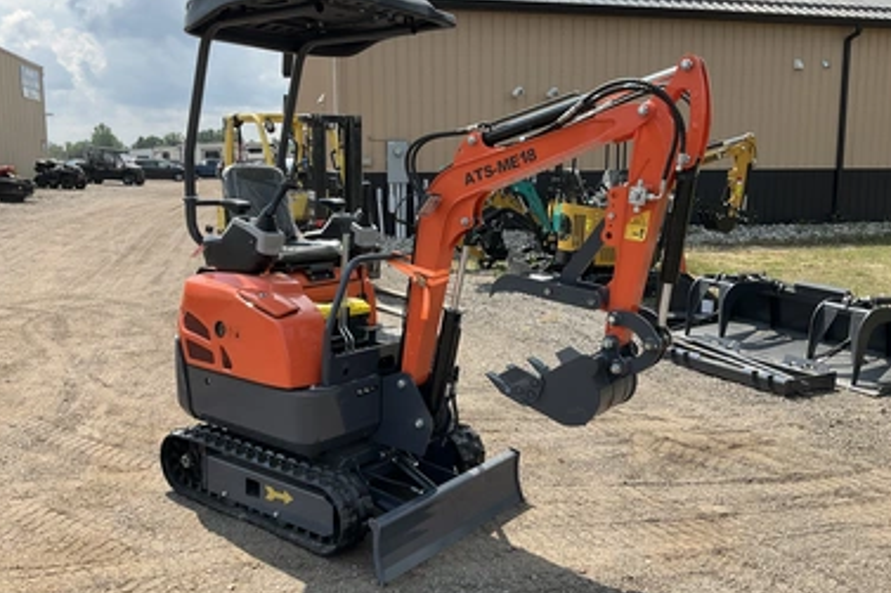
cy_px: 279
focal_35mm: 32
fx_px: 792
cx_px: 435
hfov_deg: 58.7
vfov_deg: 41.1
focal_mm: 3
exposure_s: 1/1035
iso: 25
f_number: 1.8
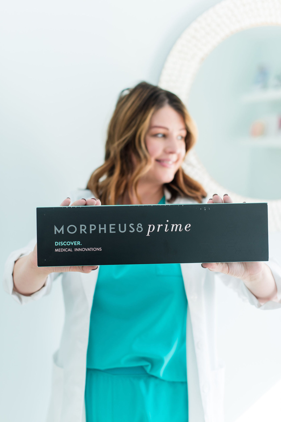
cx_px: 140
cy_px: 211
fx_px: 585
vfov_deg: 39.6
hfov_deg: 27.0
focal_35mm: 50
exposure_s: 1/200
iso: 320
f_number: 2.2
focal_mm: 50
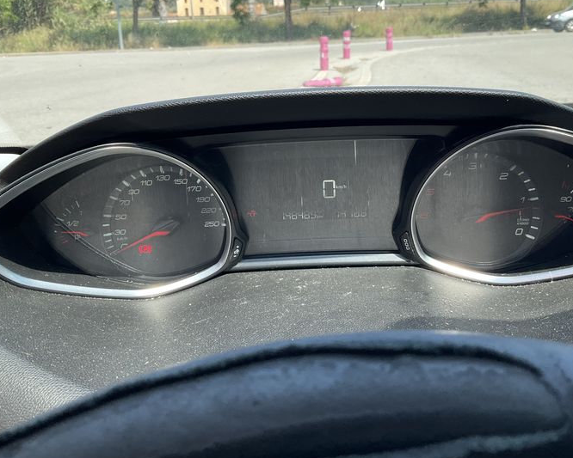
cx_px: 297
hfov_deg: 52.8
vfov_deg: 43.3
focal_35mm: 34
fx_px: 577
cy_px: 205
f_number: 1.8
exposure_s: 1/403
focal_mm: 3
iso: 25
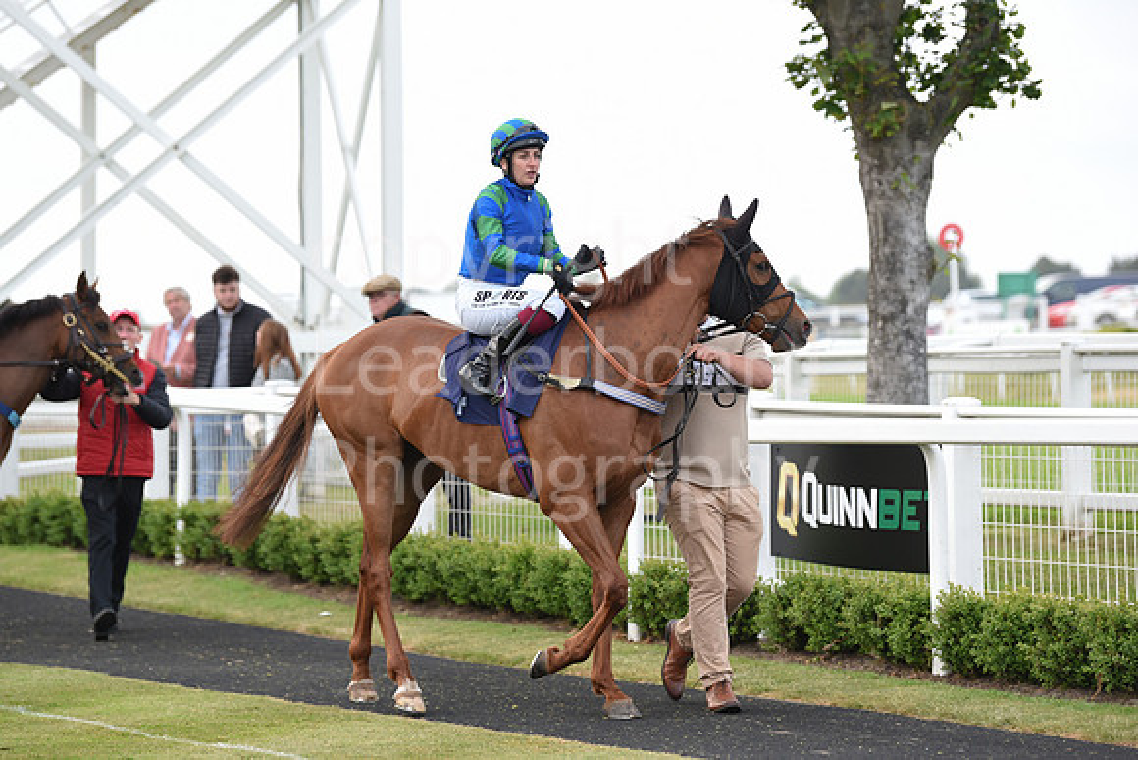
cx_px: 569
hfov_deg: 12.8
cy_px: 380
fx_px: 5059
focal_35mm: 160
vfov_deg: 8.6
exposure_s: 1/320
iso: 1000
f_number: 4
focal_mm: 160
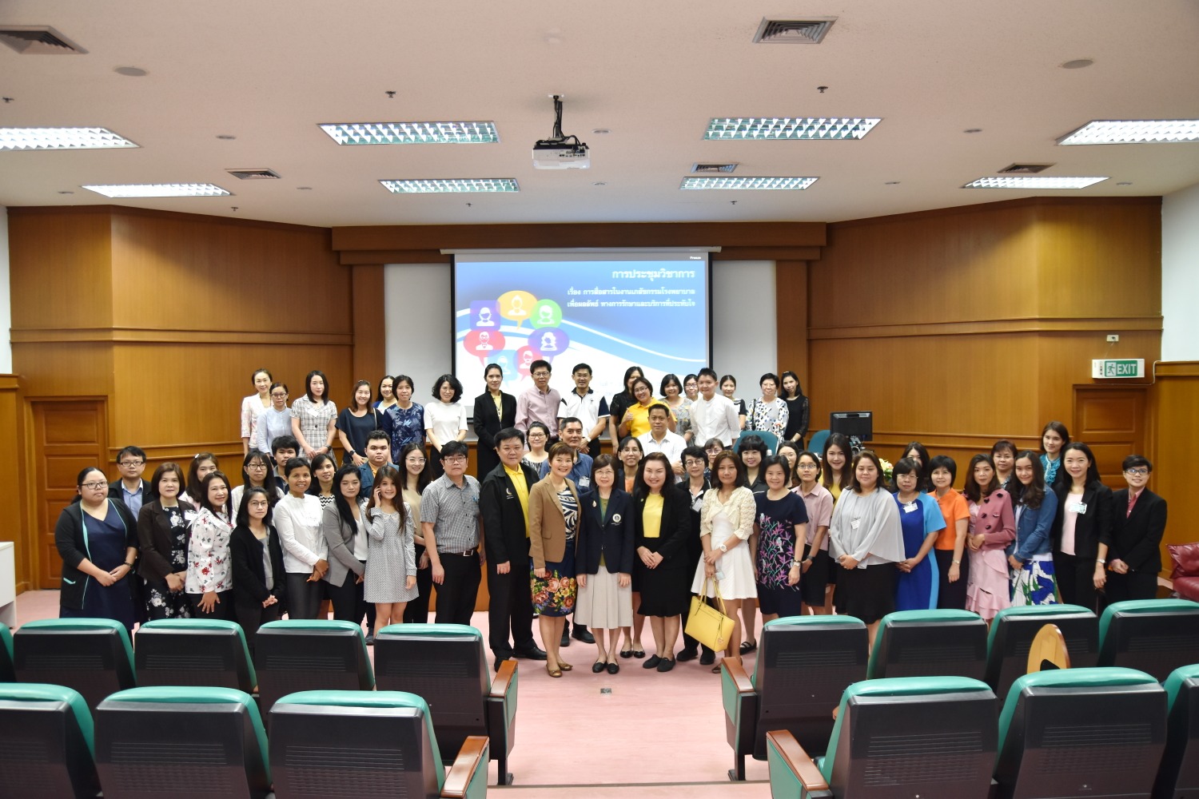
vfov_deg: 47.9
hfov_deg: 67.4
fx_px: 899
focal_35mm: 27
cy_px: 400
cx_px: 600
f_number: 3.5
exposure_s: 1/80
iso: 640
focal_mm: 18
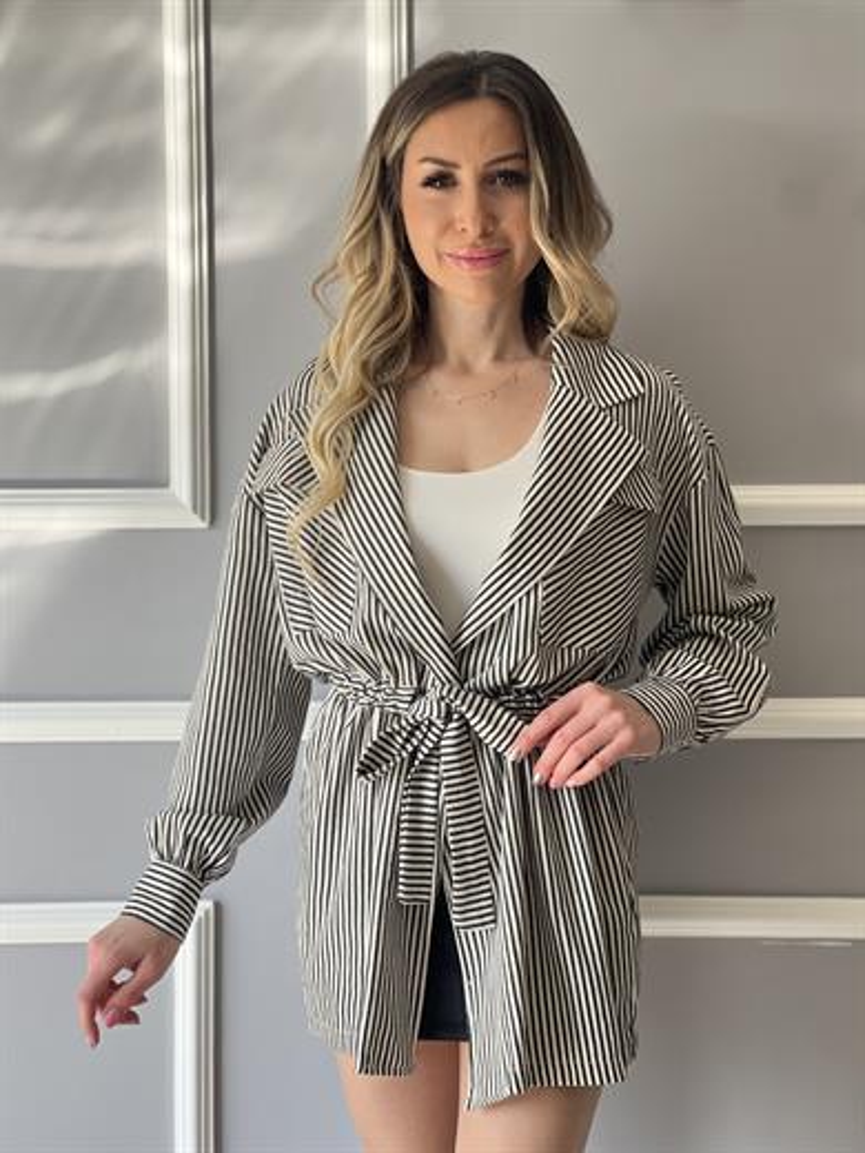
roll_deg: +0.3
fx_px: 2565
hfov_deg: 19.1
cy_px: 576
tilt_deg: -3.2
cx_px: 432
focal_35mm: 77
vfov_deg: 25.3
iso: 80
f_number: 2.8
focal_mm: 9
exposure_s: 1/121
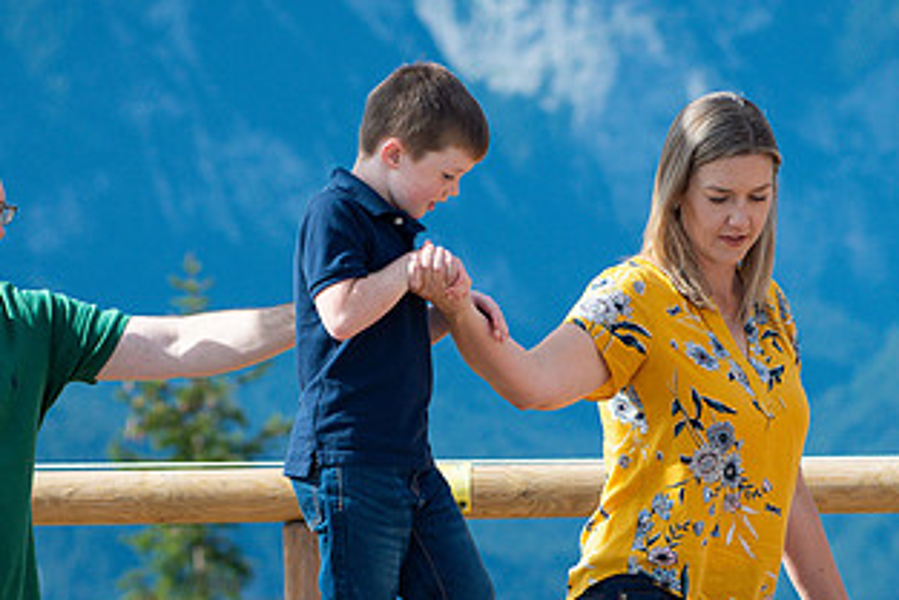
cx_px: 686
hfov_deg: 7.7
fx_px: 6695
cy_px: 499
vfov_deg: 5.1
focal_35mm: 268
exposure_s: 1/800
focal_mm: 105
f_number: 4.5
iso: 100
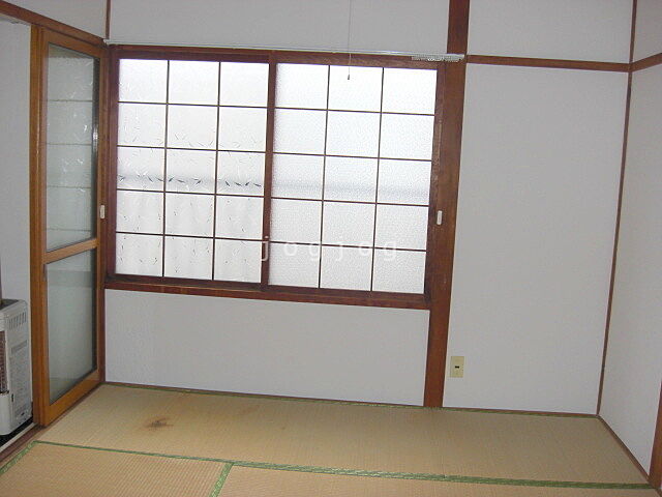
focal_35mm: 38
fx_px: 727
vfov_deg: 37.7
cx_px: 331
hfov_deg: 49.0
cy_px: 248
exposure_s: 1/125
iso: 200
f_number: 2.8
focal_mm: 7.9
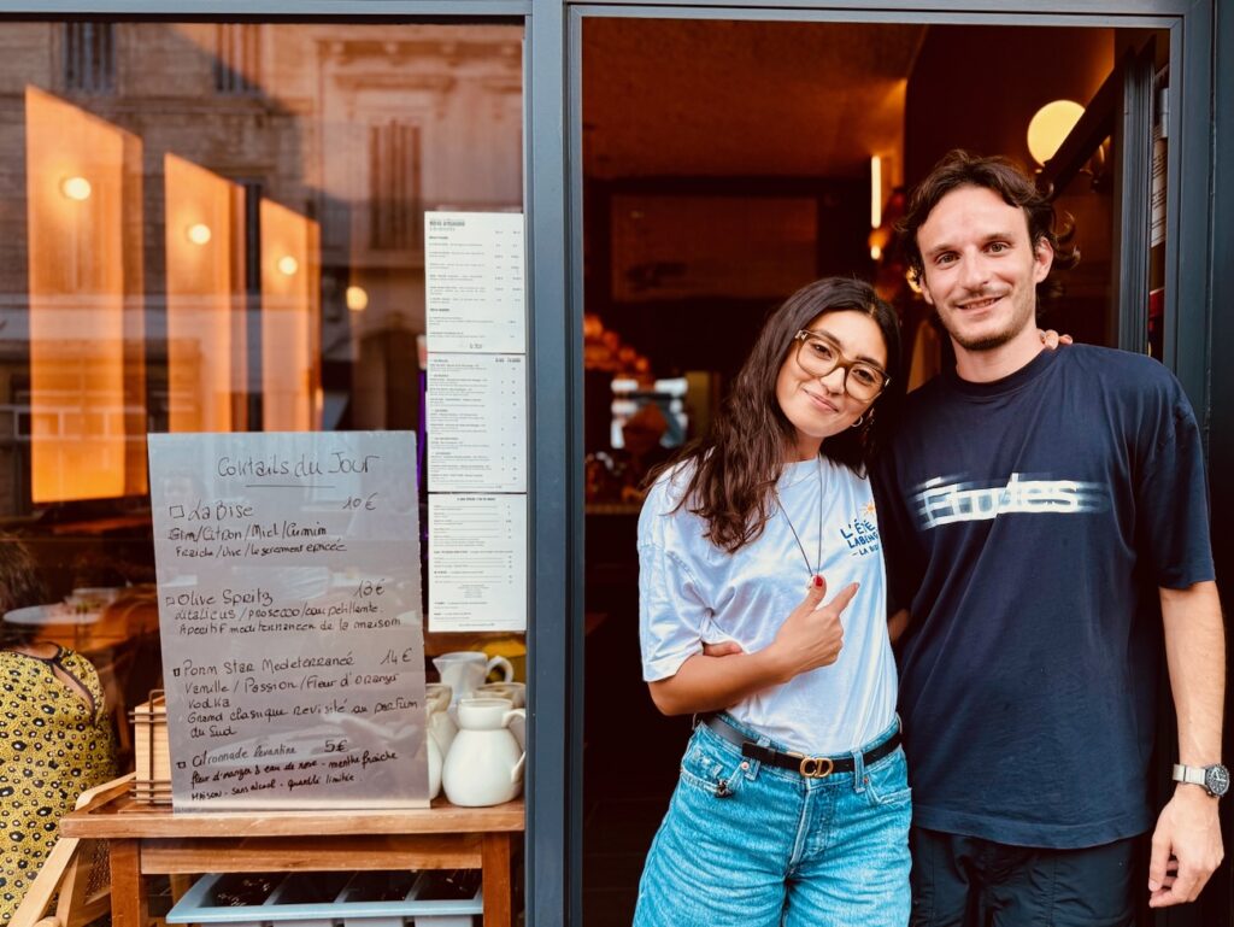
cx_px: 617
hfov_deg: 71.6
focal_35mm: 24
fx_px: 856
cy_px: 464
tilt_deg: -1.5
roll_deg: -0.3
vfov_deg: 56.9
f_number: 1.78
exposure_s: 1/190
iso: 80
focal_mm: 6.76
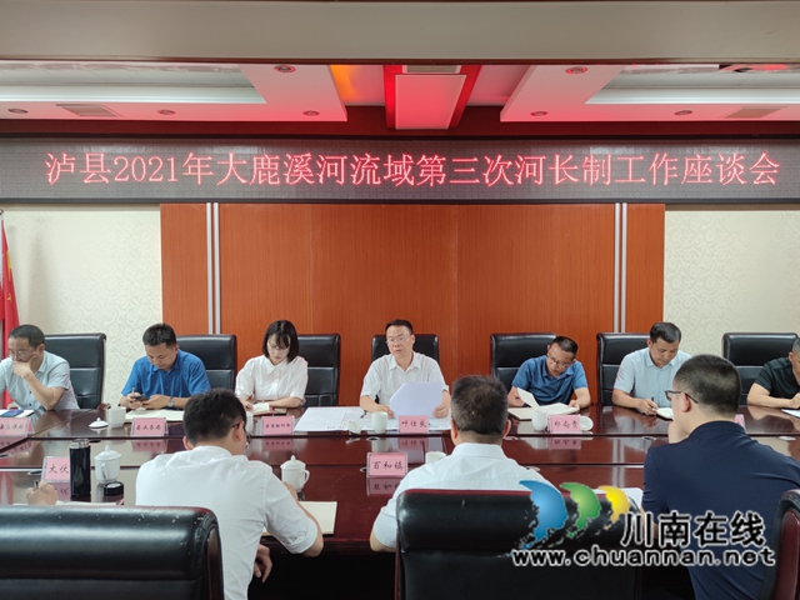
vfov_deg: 56.8
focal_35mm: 24
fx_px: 555
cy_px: 300
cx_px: 400
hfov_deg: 71.6
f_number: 1.69
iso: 170
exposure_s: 1/57
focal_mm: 6.72
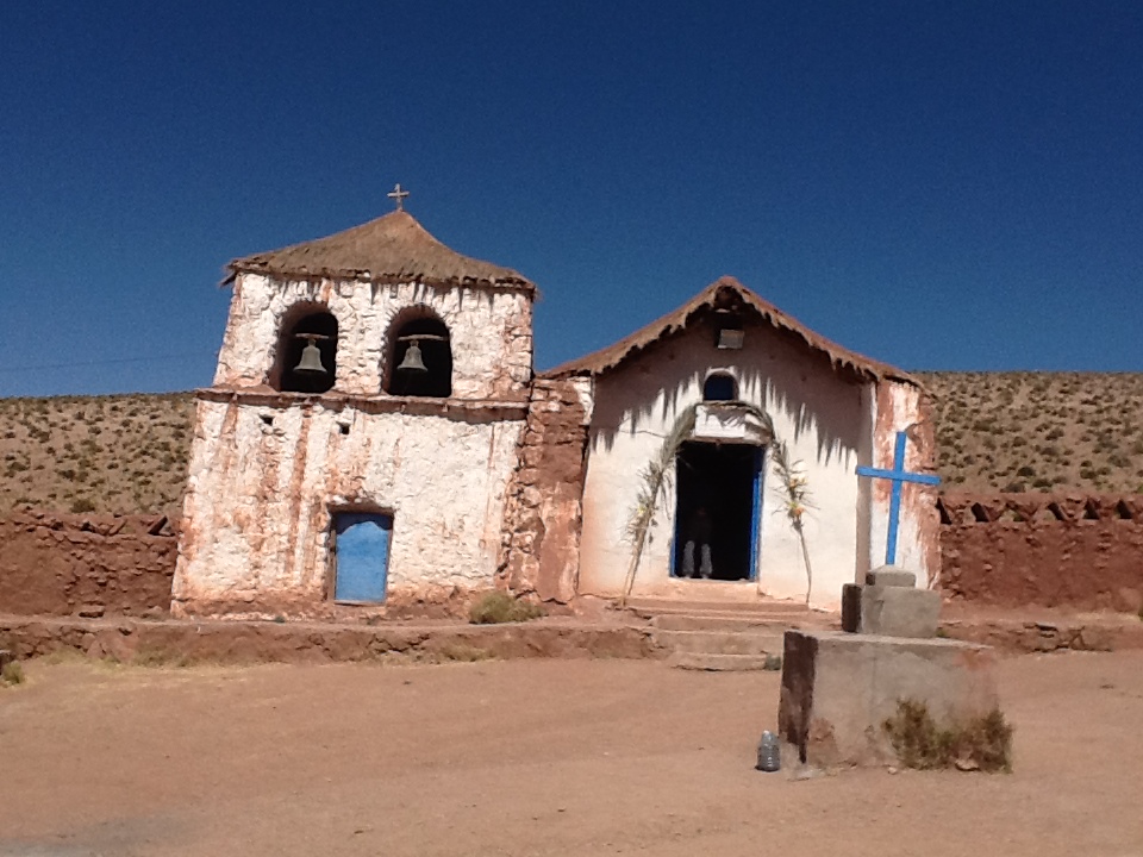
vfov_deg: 32.9
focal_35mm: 44
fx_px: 1453
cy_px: 428
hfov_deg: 42.9
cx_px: 572
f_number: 2.4
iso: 40
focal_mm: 2.03
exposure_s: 1/3831
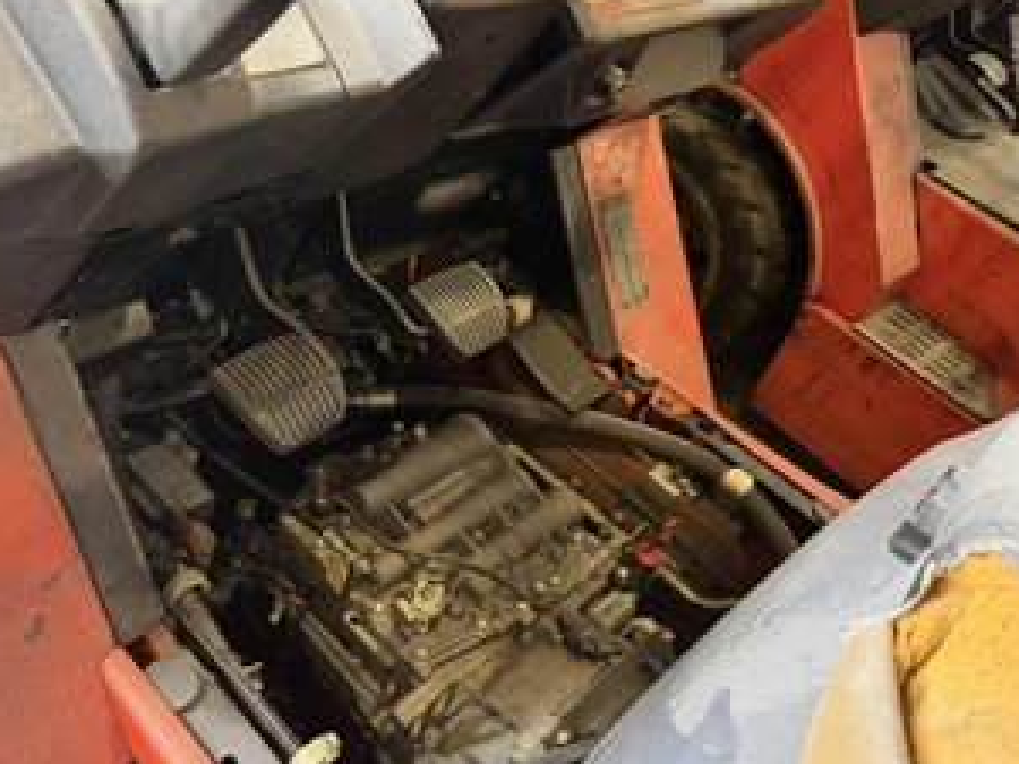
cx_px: 377
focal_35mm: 32
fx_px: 942
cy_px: 411
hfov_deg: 56.1
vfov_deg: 44.1
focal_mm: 6.76
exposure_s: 1/60
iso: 400
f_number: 1.78
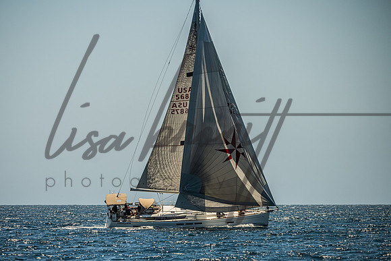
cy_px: 147
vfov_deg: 5.5
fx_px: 2692
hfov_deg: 8.3
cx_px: 167
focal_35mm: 248
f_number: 5
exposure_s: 1/2500
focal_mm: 210
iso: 320
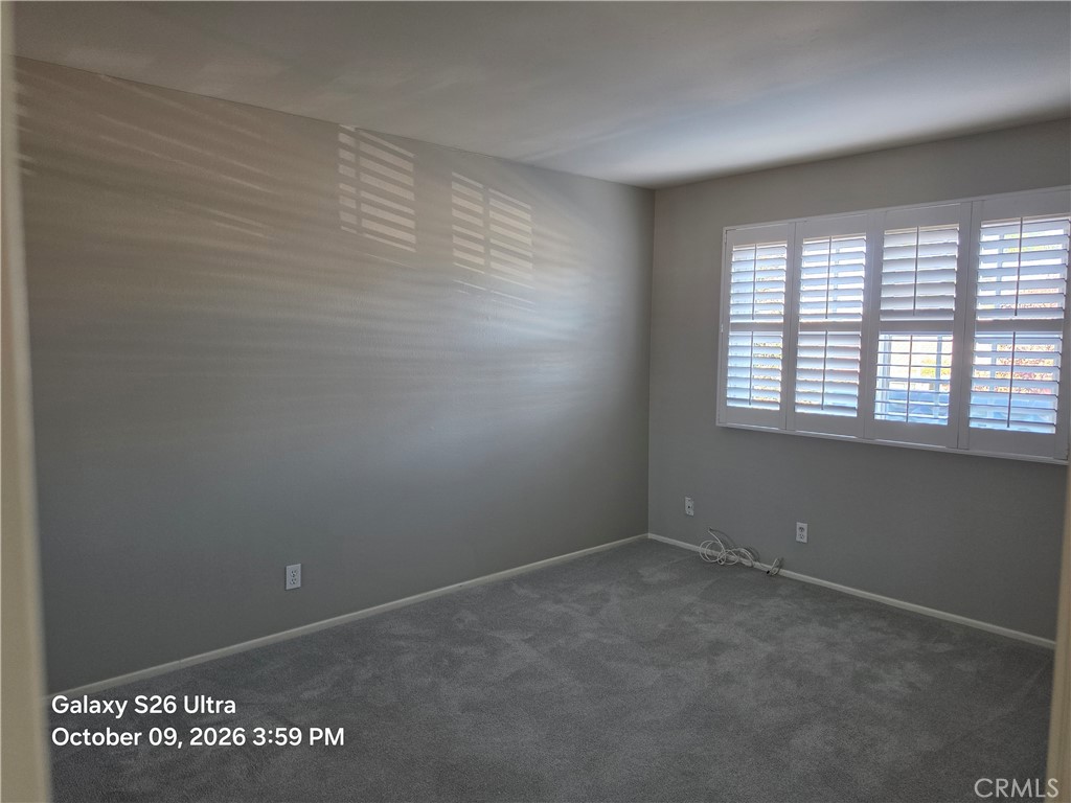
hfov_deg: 73.9
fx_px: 712
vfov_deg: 58.9
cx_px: 536
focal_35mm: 23
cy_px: 402
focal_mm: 6.5
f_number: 1.4
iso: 125
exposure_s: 1/120
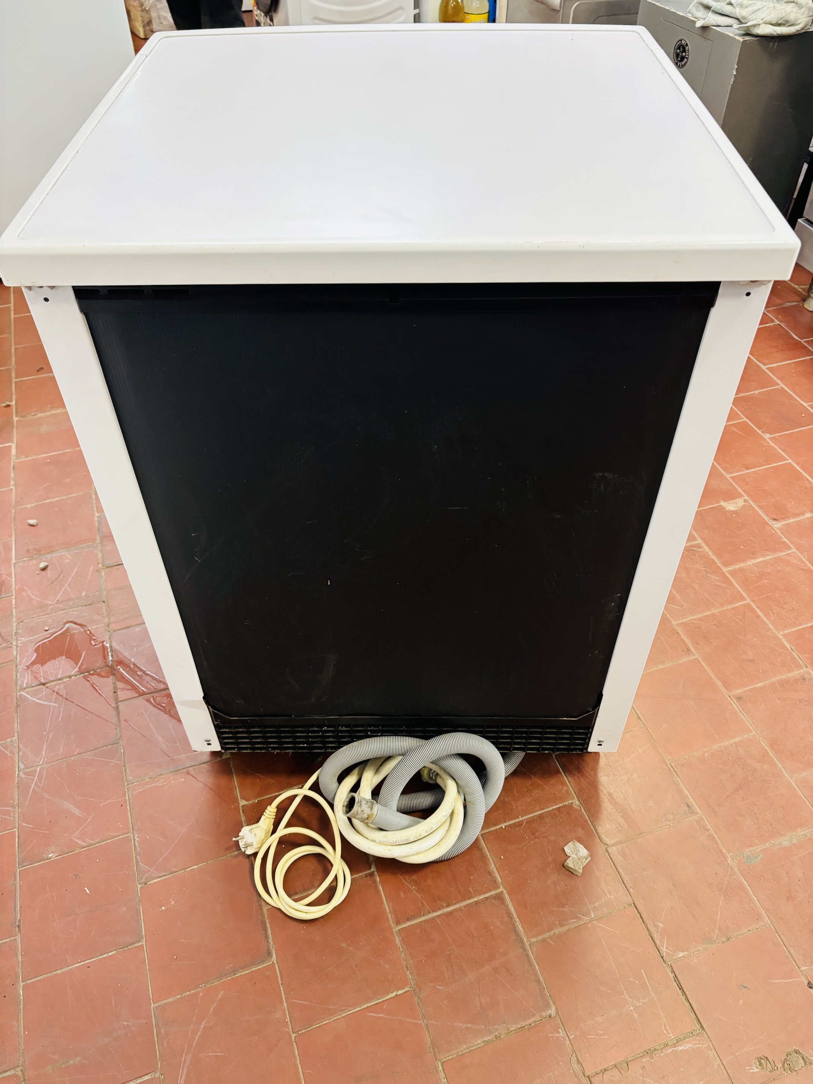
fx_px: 814
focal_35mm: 26
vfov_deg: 67.3
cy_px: 542
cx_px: 406
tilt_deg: -45.0
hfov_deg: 53.1
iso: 200
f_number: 1.6
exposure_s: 1/50
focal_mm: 5.96
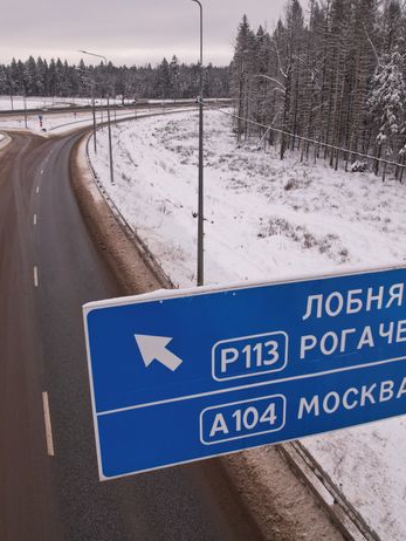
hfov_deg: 44.2
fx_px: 500
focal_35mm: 32
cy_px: 272
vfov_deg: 56.8
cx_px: 189
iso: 130
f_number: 2.8
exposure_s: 1/500
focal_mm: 8.38
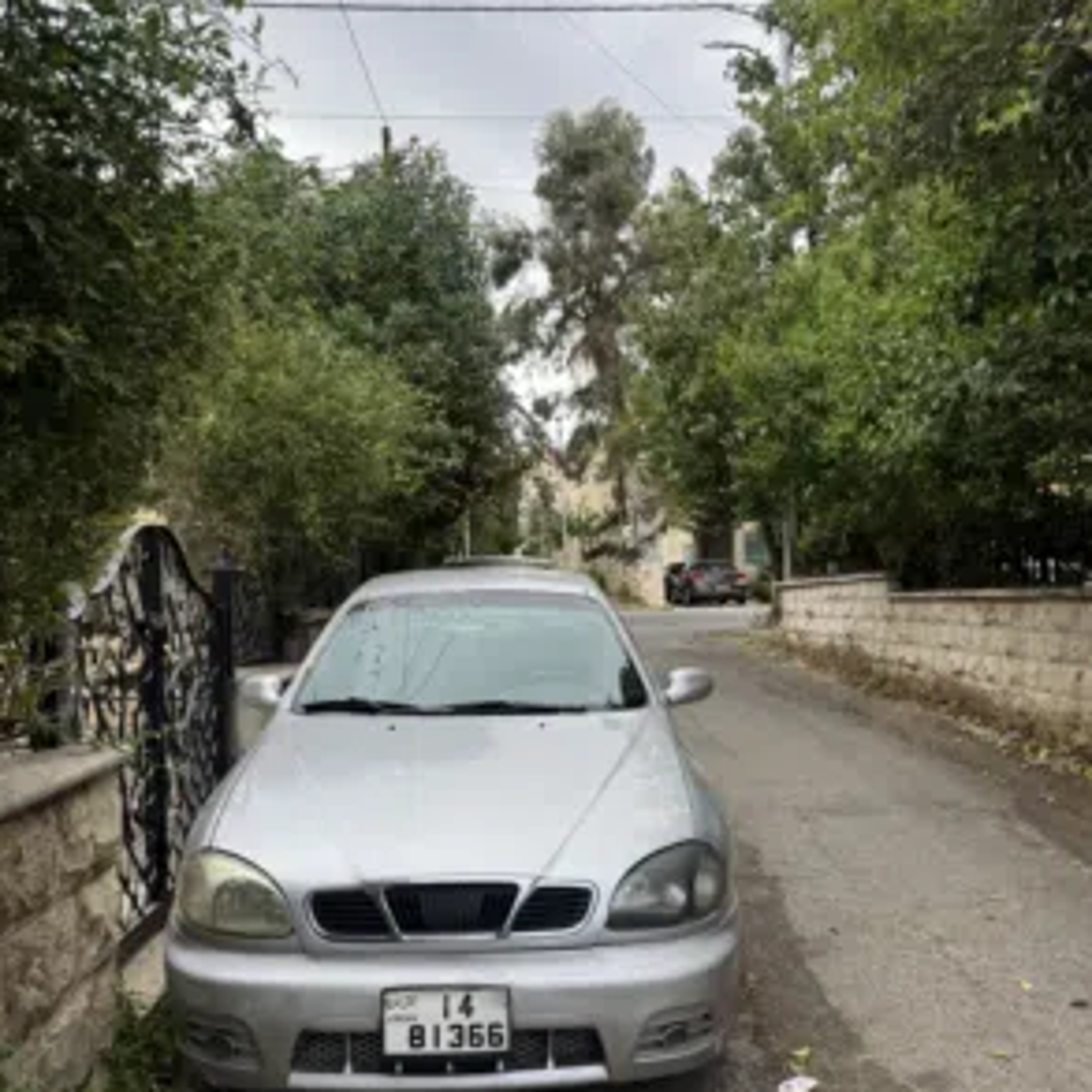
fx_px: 1035
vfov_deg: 55.5
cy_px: 611
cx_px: 552
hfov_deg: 55.6
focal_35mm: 29
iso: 80
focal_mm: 6.76
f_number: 1.78
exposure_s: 1/2041
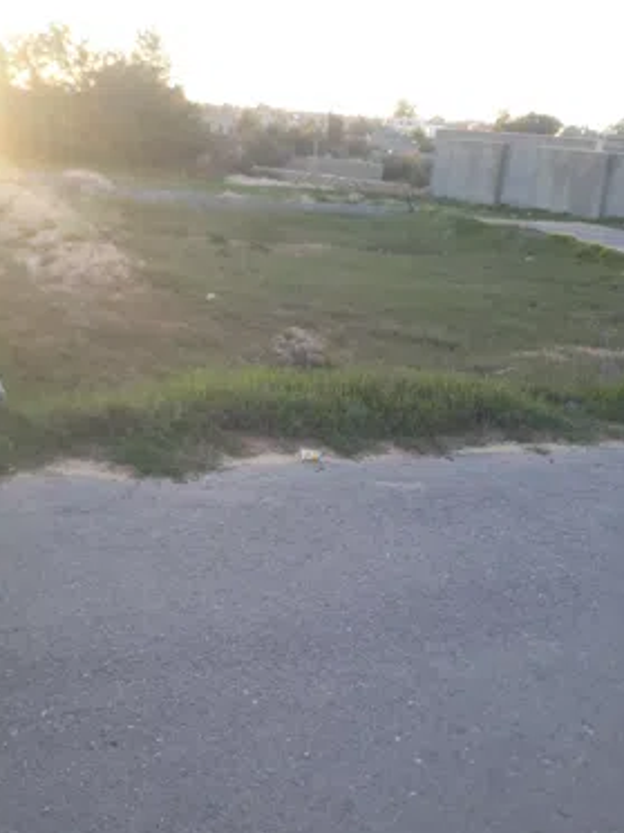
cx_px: 309
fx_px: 697
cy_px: 401
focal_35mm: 29
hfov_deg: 48.2
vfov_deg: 61.6
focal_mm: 3.6
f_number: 1.9
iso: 40
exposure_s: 1/156
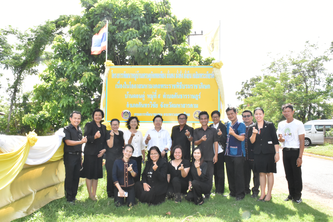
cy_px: 111
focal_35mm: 34
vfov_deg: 38.4
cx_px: 166
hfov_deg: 55.1
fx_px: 319
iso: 2500
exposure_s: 1/200
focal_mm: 23
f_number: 25
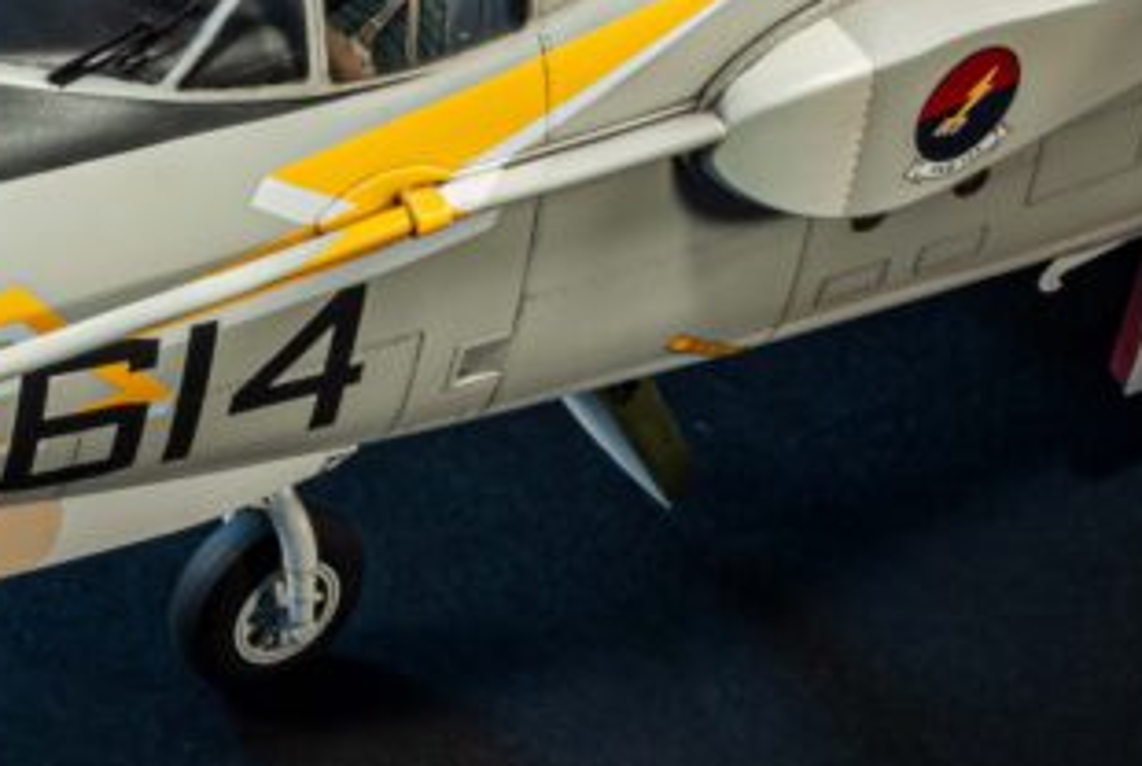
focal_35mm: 156
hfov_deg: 13.0
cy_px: 147
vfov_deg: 8.8
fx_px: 4958
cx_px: 125
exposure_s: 1.6
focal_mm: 42
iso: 100
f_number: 32
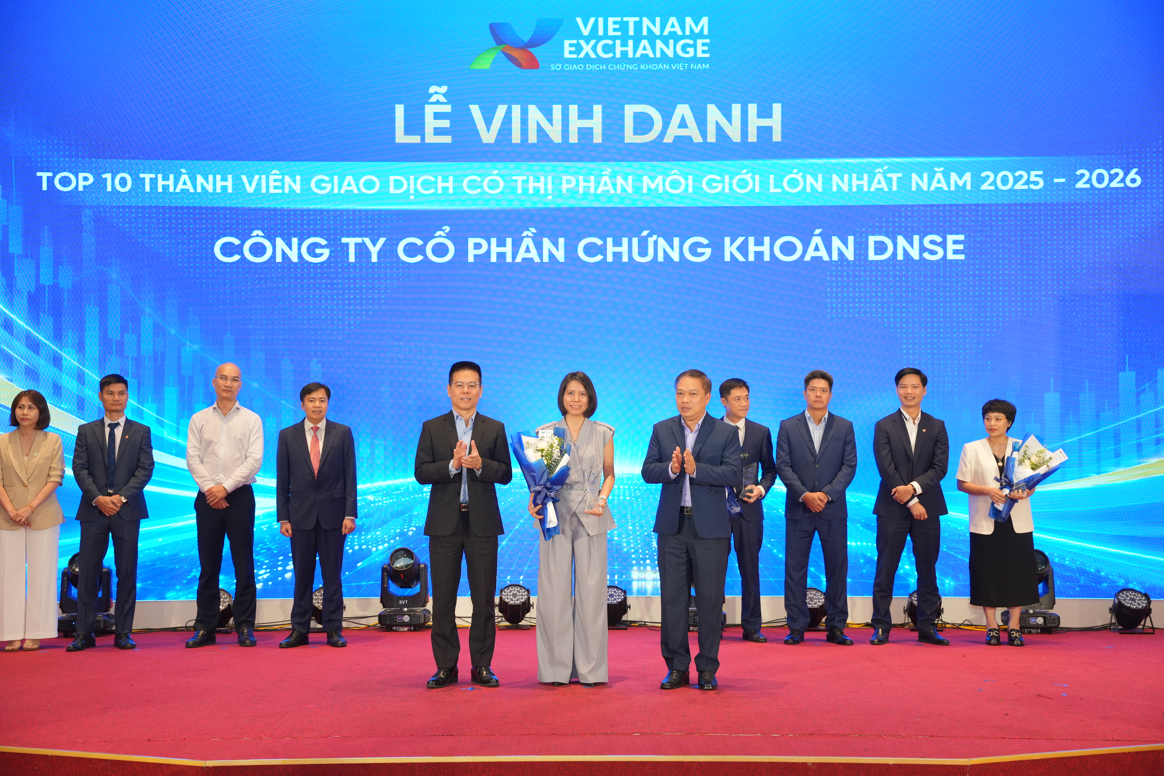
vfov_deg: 27.1
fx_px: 1607
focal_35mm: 50
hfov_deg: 39.8
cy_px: 395
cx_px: 584
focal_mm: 48.7
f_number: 4
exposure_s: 1/125
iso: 800
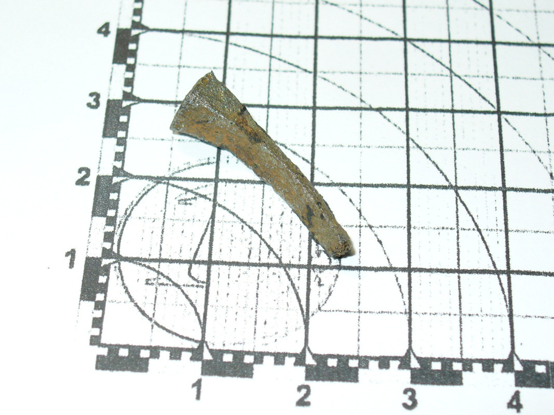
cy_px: 208
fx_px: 1312
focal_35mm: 82
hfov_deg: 23.8
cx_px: 277
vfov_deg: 18.0
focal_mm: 9.9
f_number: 3.1
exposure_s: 1/30
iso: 100
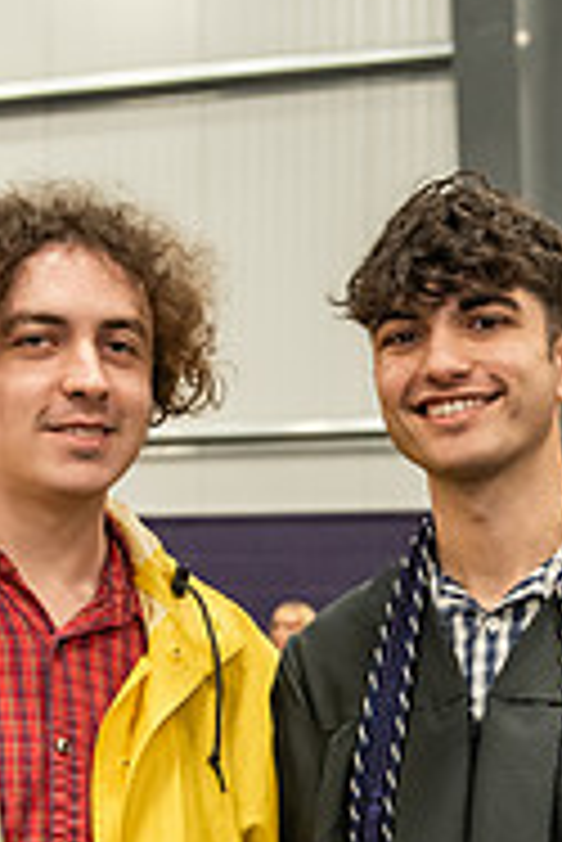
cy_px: 655
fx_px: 2244
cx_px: 436
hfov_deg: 14.2
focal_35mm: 96
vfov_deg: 21.0
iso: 2500
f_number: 3.5
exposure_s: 1/200
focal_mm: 31
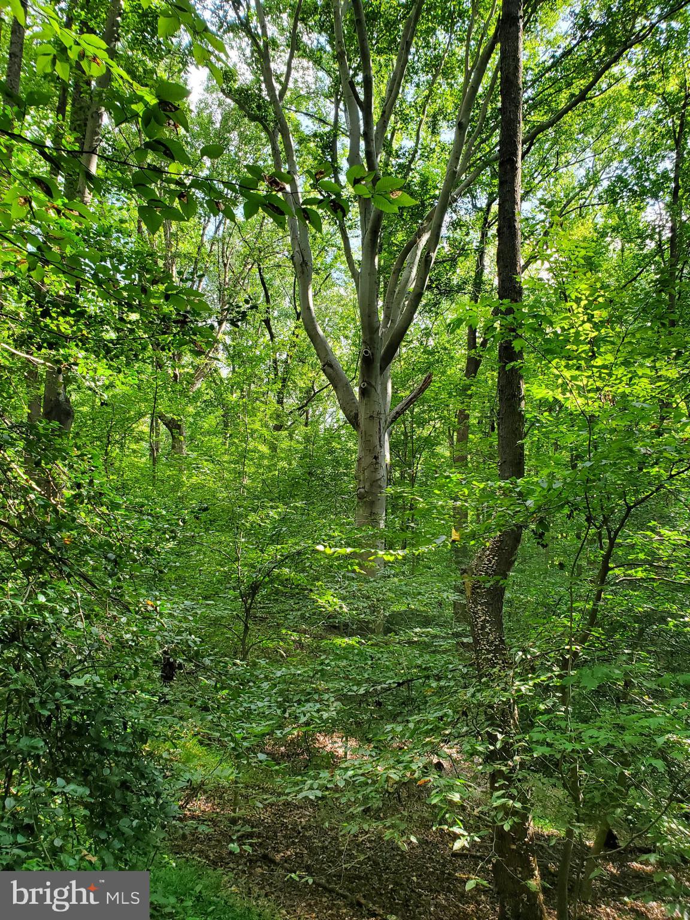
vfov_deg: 67.3
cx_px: 345
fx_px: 691
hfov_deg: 53.1
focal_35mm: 26
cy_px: 460
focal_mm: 4.3
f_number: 2.4
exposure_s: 1/120
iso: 80
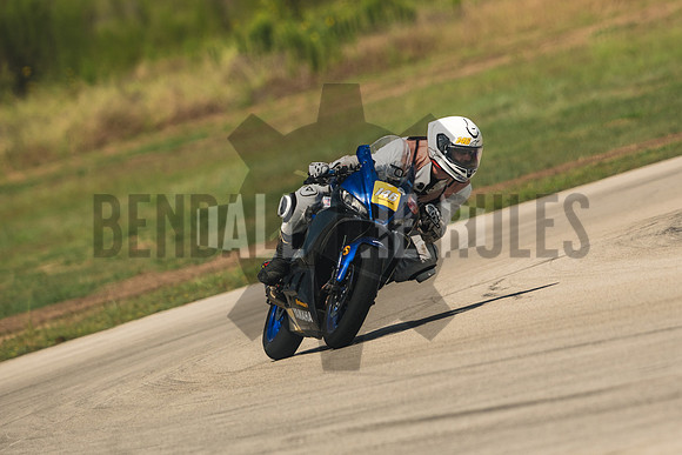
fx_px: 11509
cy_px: 251
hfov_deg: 3.4
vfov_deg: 2.3
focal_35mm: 607
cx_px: 429
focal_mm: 280
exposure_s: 1/1600
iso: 160
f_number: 3.6
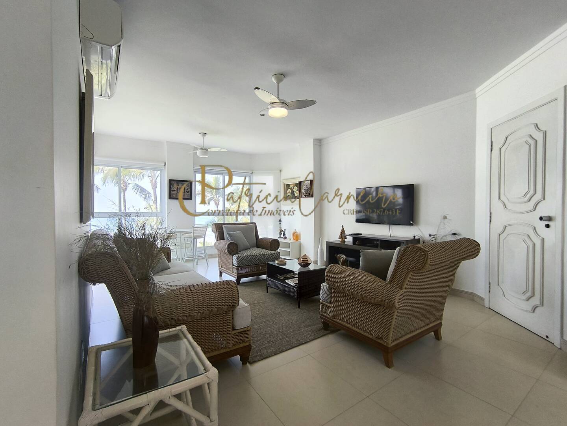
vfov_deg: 78.1
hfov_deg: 94.5
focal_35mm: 16
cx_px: 284
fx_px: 262
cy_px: 213
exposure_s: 1/199
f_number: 2.2
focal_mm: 1.65
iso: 50
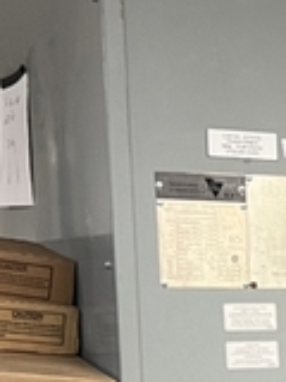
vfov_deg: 14.6
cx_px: 593
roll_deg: -0.5
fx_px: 1432
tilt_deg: -8.0
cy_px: 487
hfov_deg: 10.4
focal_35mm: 130
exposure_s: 1/60
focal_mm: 5.7
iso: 320
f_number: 1.5
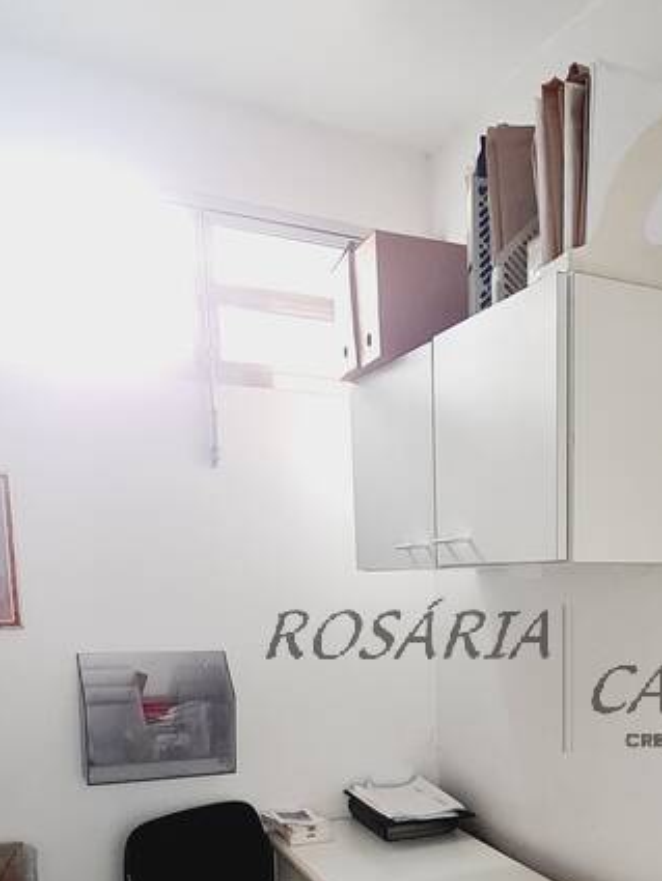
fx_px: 841
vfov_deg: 52.3
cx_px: 535
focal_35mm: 33
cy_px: 684
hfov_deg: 41.0
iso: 400
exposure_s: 1/60
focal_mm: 2.2
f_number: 2.2
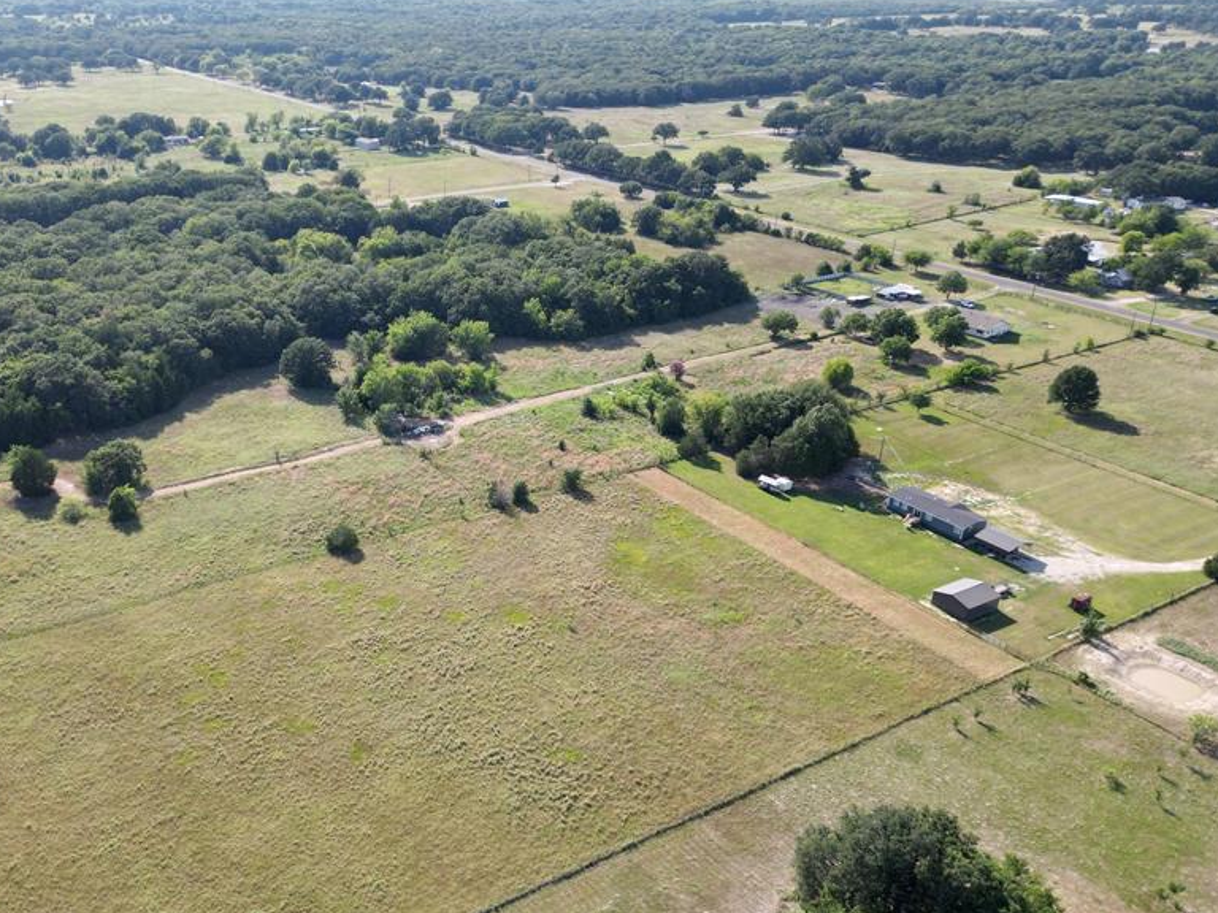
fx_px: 1126
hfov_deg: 55.7
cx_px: 414
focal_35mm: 32
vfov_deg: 44.1
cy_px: 487
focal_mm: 6.72
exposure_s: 1/2000
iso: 200
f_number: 1.7
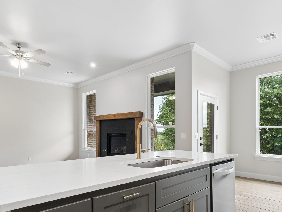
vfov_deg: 56.0
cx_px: 130
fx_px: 195
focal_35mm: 24
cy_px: 136
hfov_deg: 71.5
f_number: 9
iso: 200
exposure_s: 1/25
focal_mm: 10
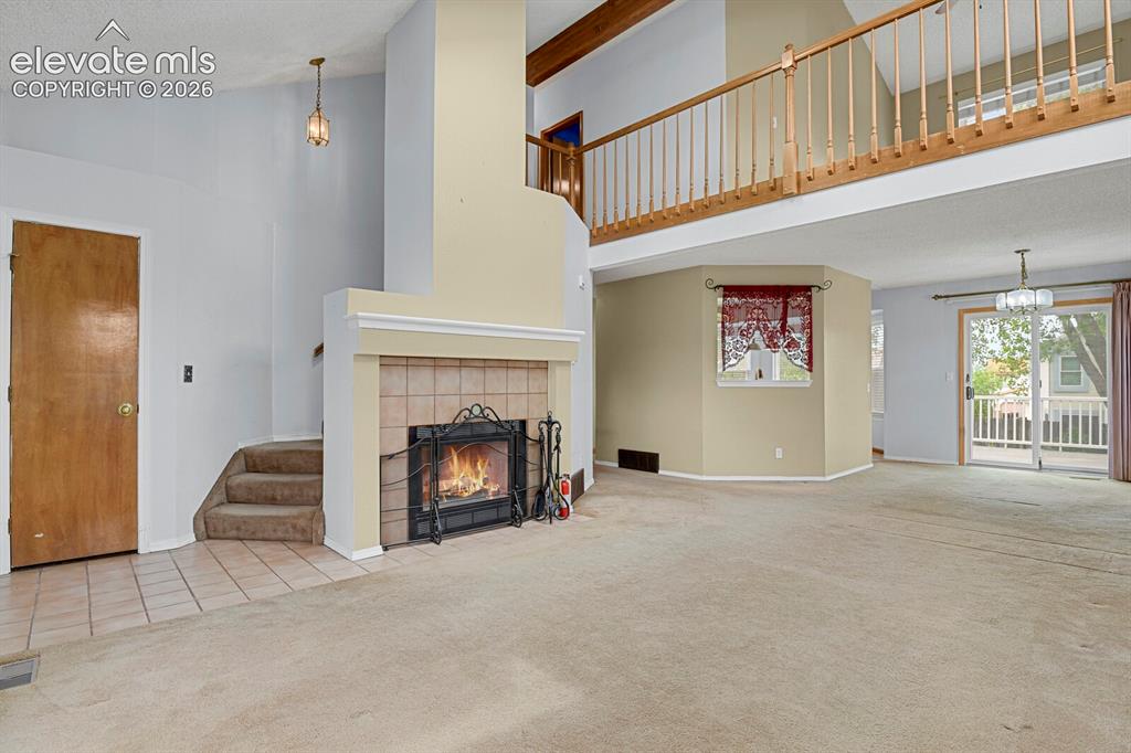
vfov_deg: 70.4
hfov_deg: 93.3
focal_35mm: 17
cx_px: 566
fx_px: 534
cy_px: 376
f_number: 8
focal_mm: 17
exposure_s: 1.3
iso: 250
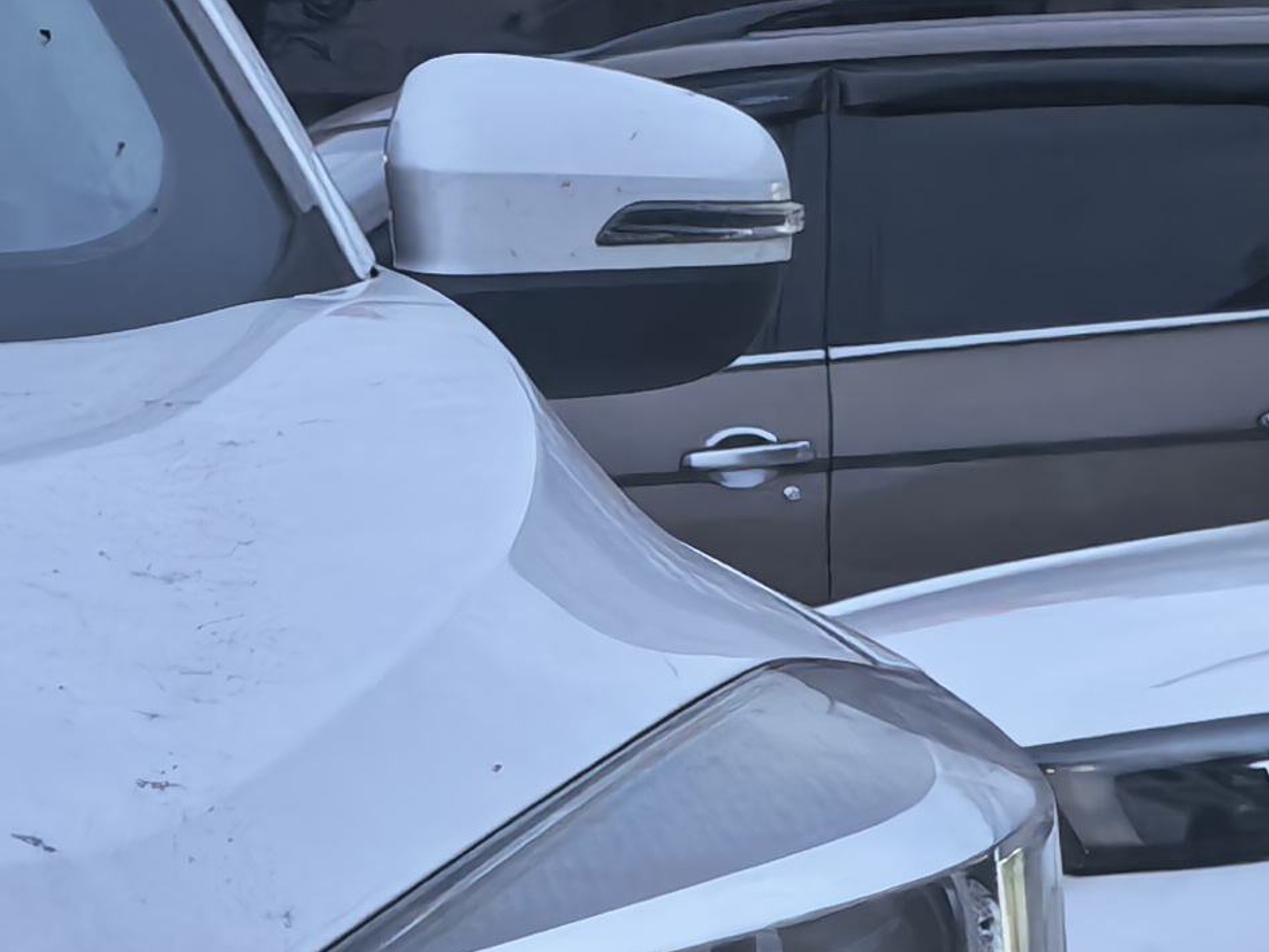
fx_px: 7955
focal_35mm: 217
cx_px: -1141
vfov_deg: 6.8
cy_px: 1300
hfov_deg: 8.7
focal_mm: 5.75
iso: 125
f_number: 1.4
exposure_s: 1/100
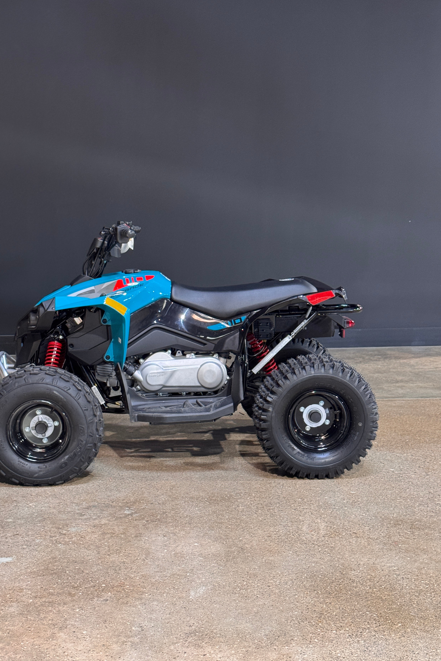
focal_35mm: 54
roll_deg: +0.6
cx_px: 184
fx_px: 992
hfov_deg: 25.0
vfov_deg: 36.9
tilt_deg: -9.0
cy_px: 349
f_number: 1.78
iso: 250
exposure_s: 1/60
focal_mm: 6.76
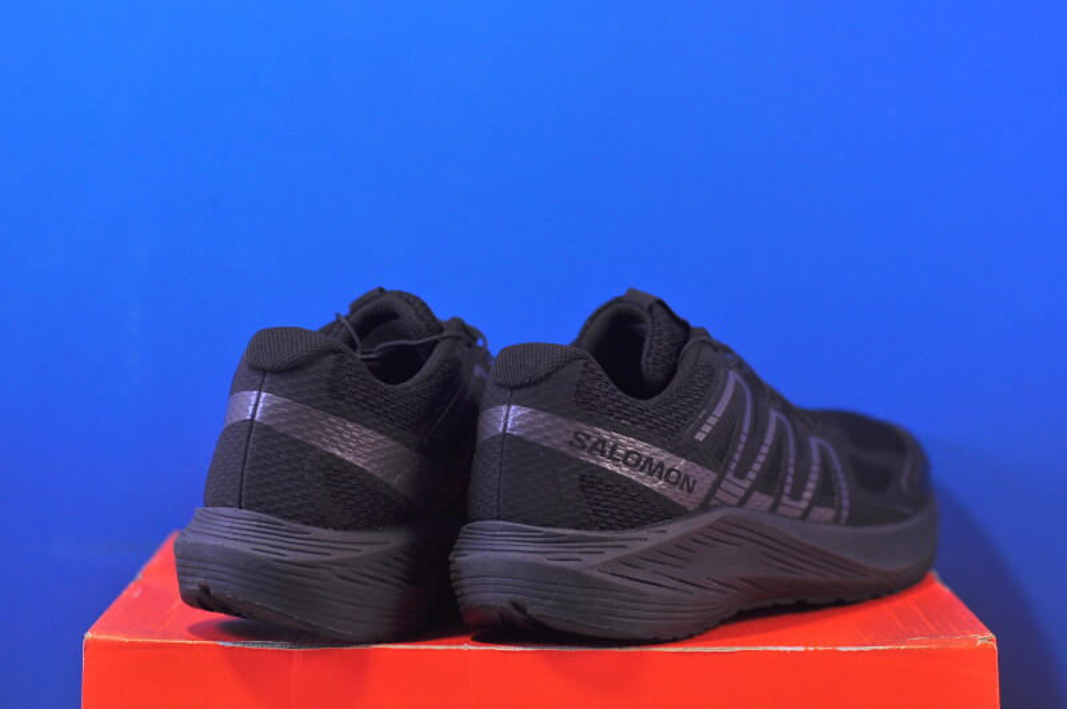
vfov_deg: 18.1
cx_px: 534
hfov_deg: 27.0
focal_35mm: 75
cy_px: 354
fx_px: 2220
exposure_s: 1/320
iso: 250
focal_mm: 50
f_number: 2.5
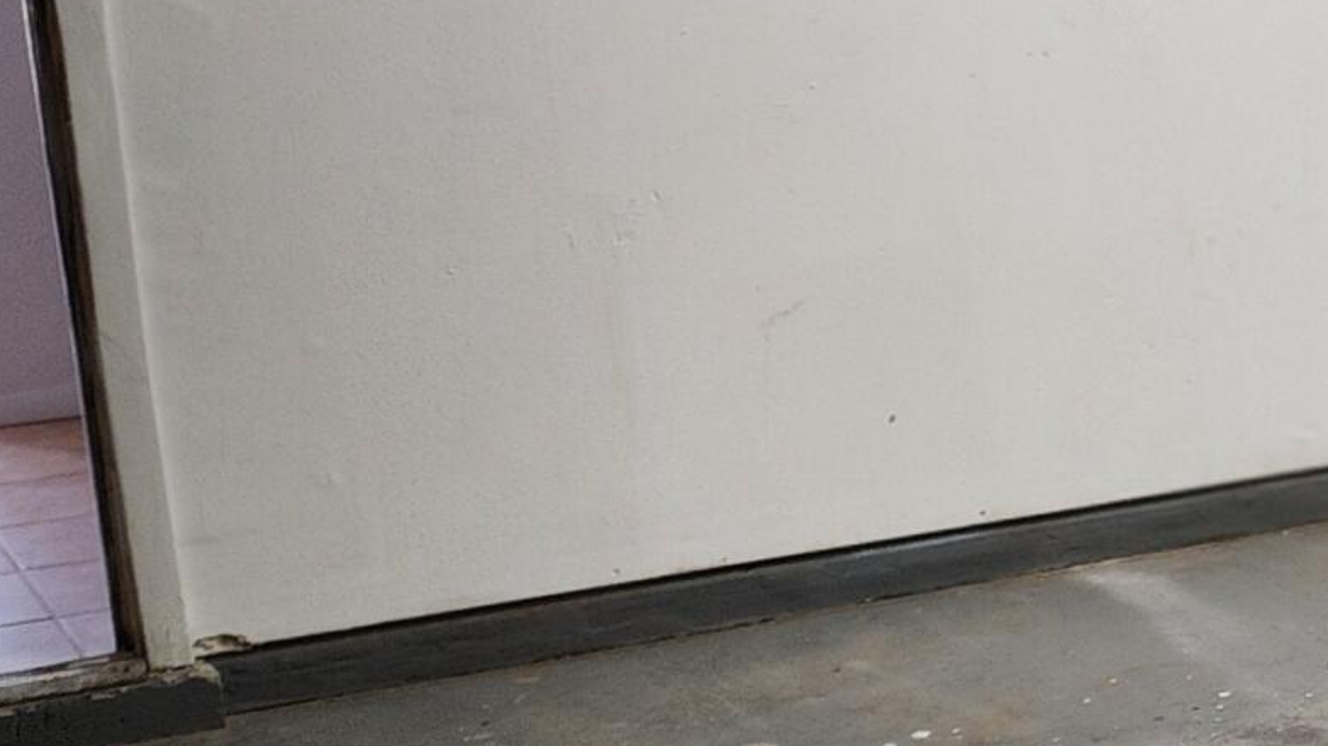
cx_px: 2261
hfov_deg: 18.4
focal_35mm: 96
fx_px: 3380
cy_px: 290
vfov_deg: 12.6
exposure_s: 1/120
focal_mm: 6.4
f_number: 1.8
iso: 100
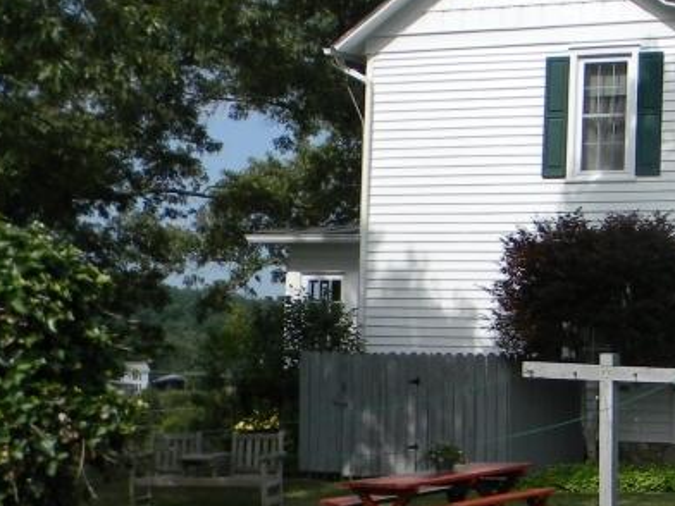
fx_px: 1833
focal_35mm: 94
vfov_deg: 15.7
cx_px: 775
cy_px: 341
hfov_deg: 19.8
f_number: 7.4
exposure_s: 1/274
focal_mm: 6.4
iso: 80
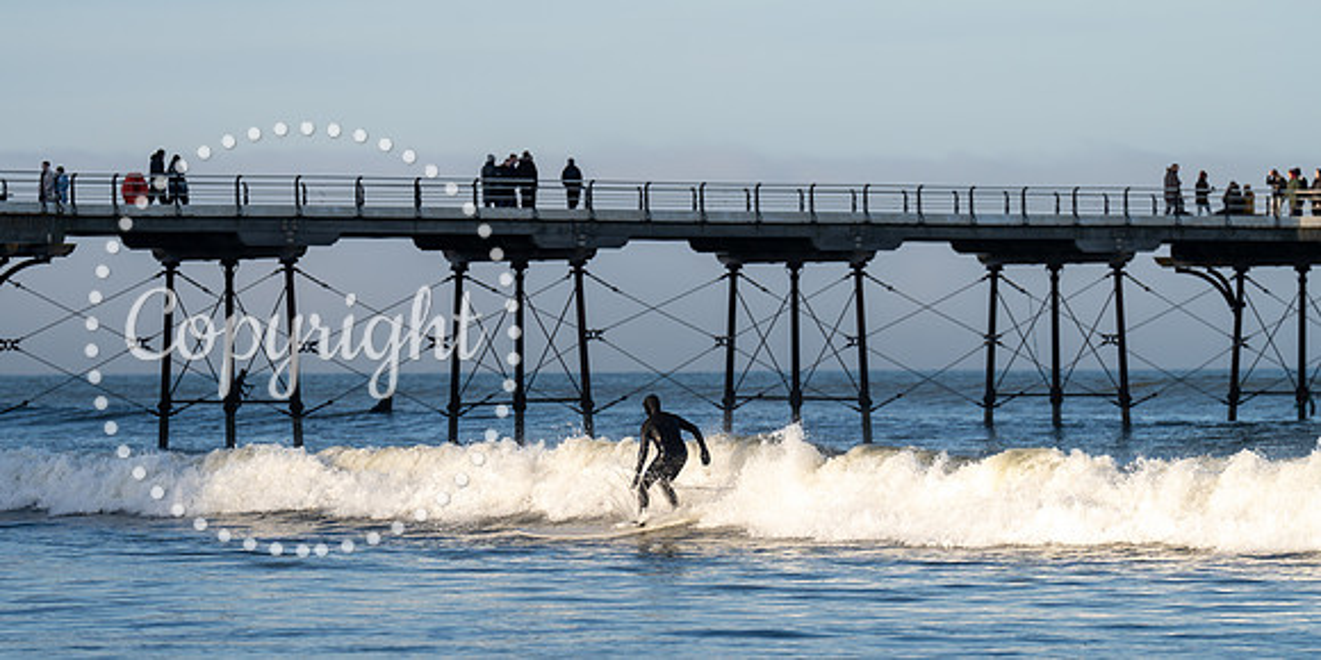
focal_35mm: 217
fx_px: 7405
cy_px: 427
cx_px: 659
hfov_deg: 10.2
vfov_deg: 5.1
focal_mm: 200
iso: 160
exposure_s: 1/1000
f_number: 4
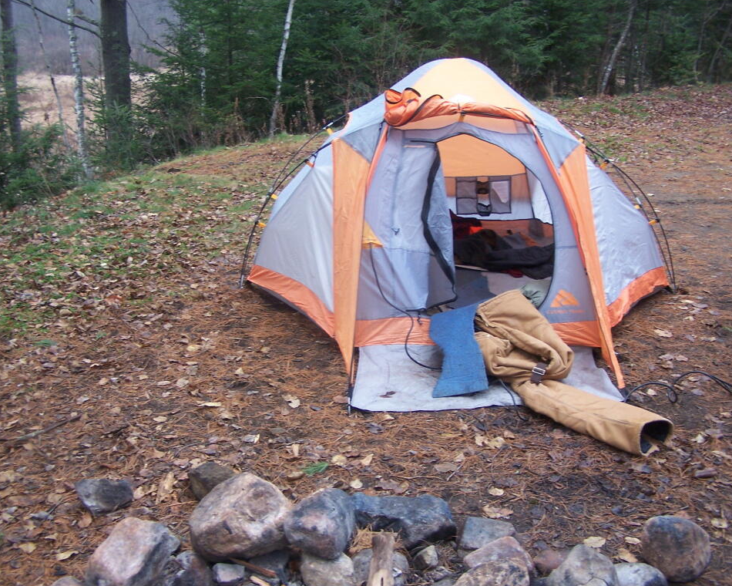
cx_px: 378
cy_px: 291
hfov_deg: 45.8
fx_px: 867
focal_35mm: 40
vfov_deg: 37.3
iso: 100
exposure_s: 1/30
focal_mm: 6.3
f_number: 2.8
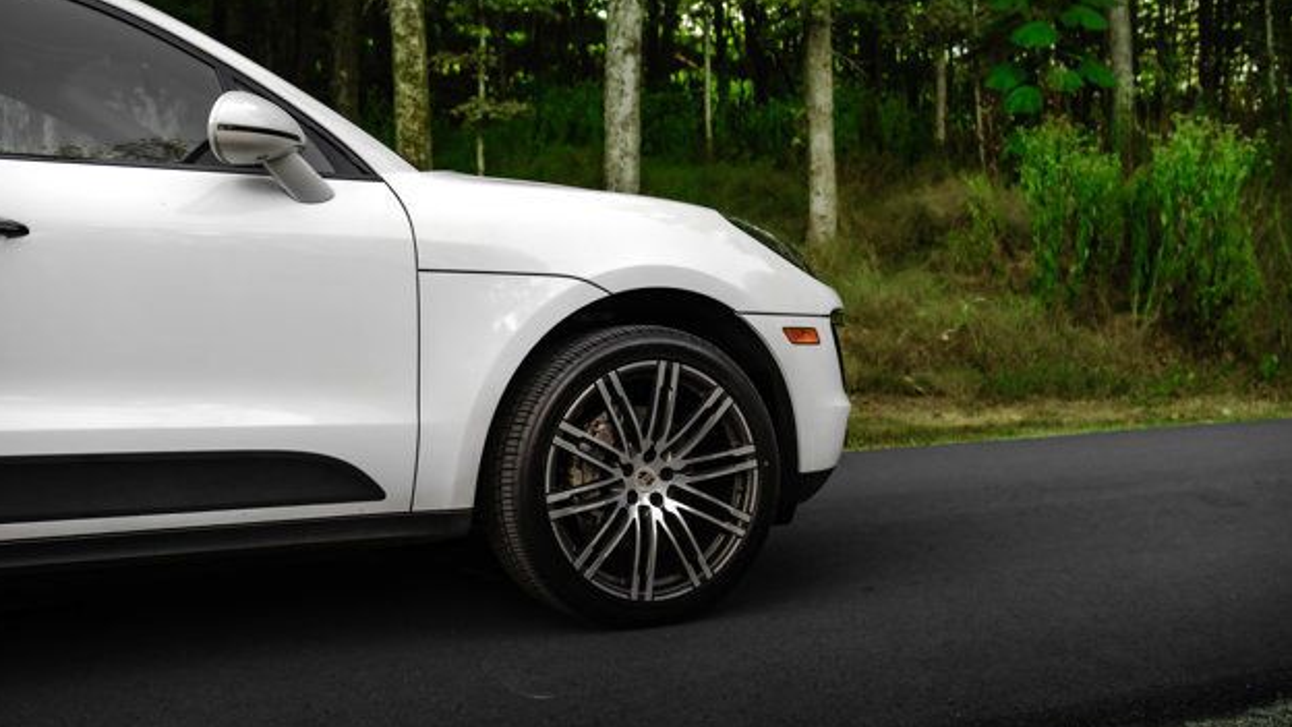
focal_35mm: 43
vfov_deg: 27.7
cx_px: 650
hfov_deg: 47.4
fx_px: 1473
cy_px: 330
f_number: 4.5
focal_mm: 40
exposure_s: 1/500
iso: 640
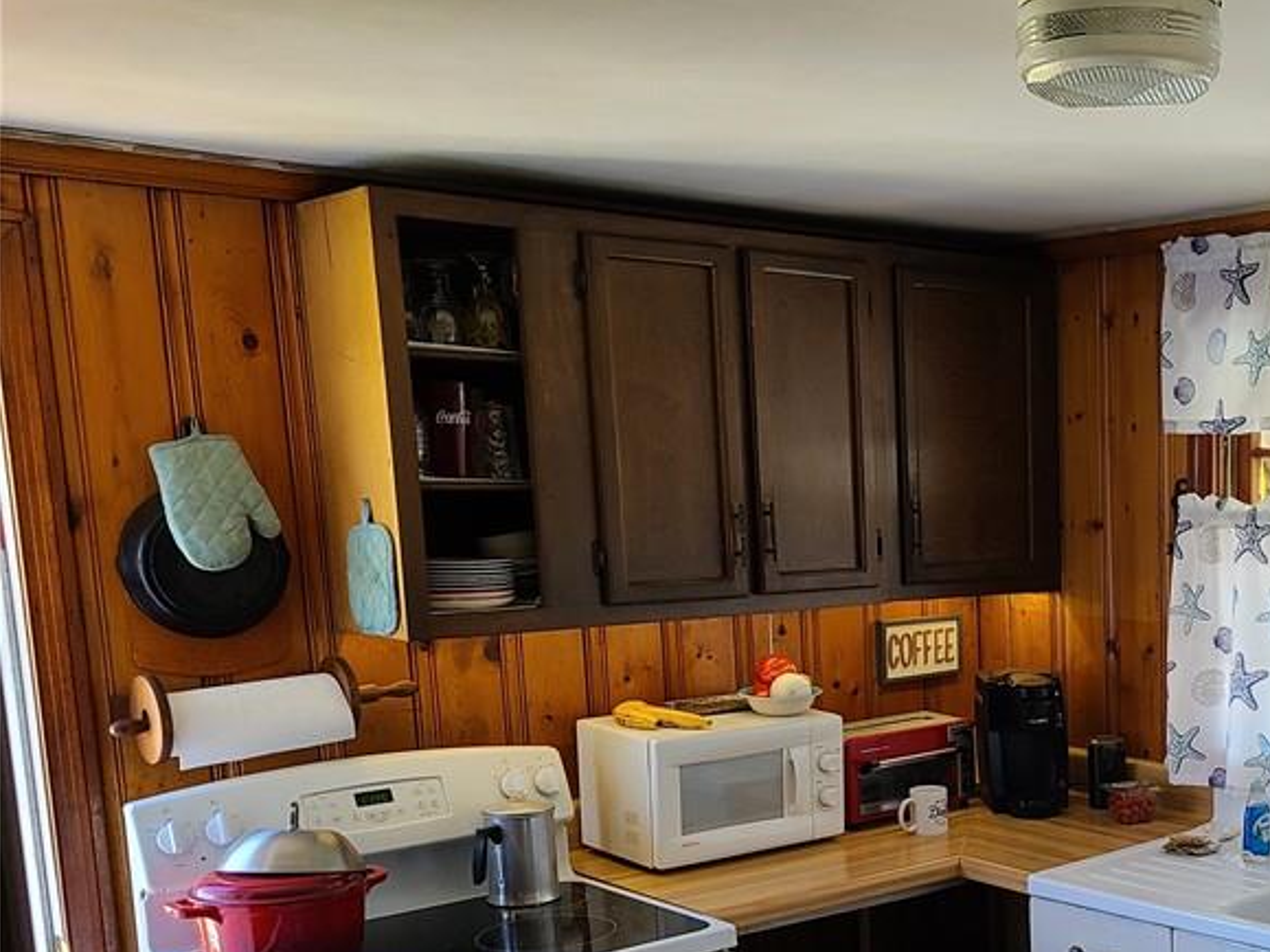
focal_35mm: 46
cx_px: 1121
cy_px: 730
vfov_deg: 30.9
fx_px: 1687
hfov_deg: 38.6
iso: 80
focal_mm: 5.4
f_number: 1.8
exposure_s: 1/59
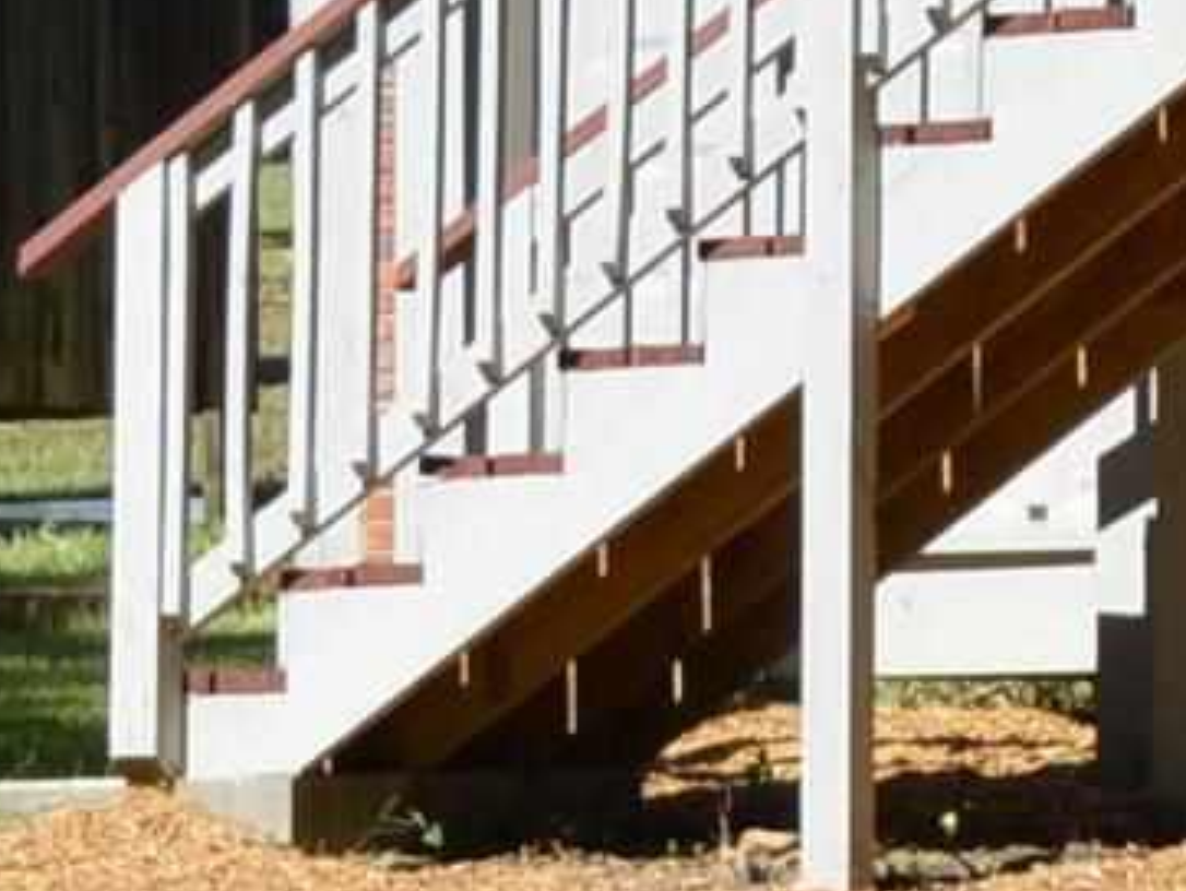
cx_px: 3565
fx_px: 11896
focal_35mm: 347
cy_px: -577
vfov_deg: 4.3
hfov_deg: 5.4
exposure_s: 1/250
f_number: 8
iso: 100
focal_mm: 29
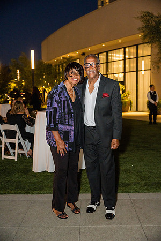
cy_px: 120
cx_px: 80
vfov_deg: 48.5
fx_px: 268
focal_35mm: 40
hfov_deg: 33.4
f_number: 2.8
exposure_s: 1/125
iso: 3200
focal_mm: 40
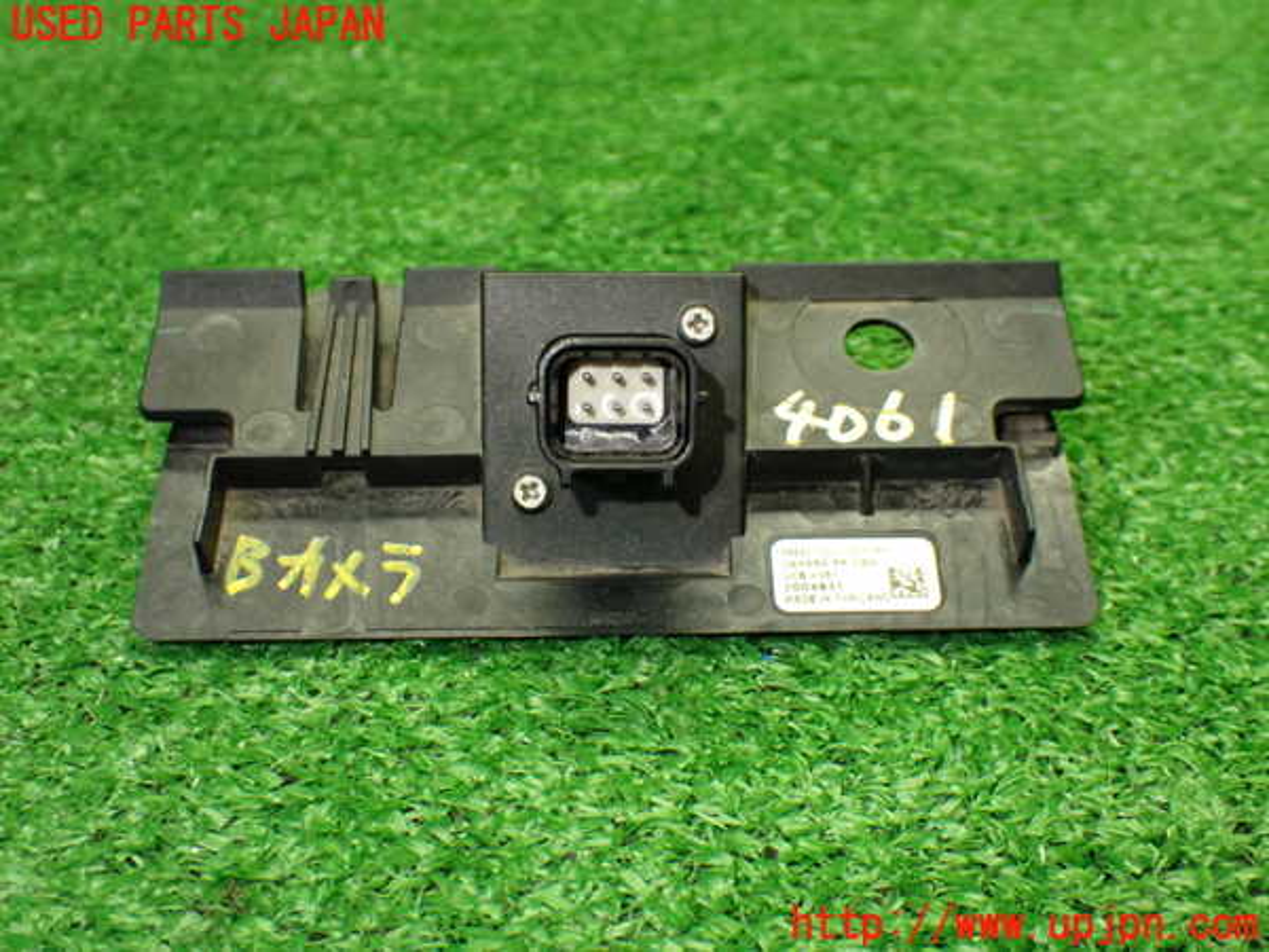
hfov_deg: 40.4
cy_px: 476
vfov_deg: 30.9
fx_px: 1723
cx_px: 634
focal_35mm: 47
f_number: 3.1
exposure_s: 1/100
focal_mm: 8.4
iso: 800
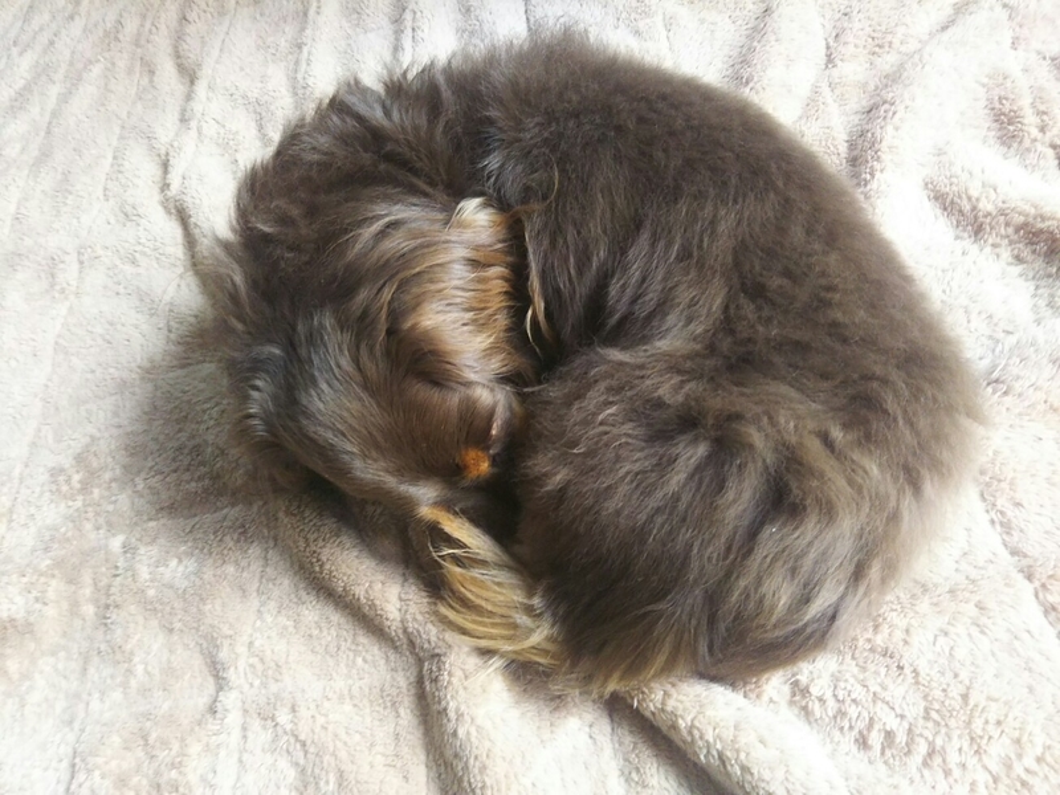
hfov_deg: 60.0
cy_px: 398
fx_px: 919
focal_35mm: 30
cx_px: 530
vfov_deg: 46.8
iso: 160
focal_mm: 4
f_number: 2.2
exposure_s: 1/60
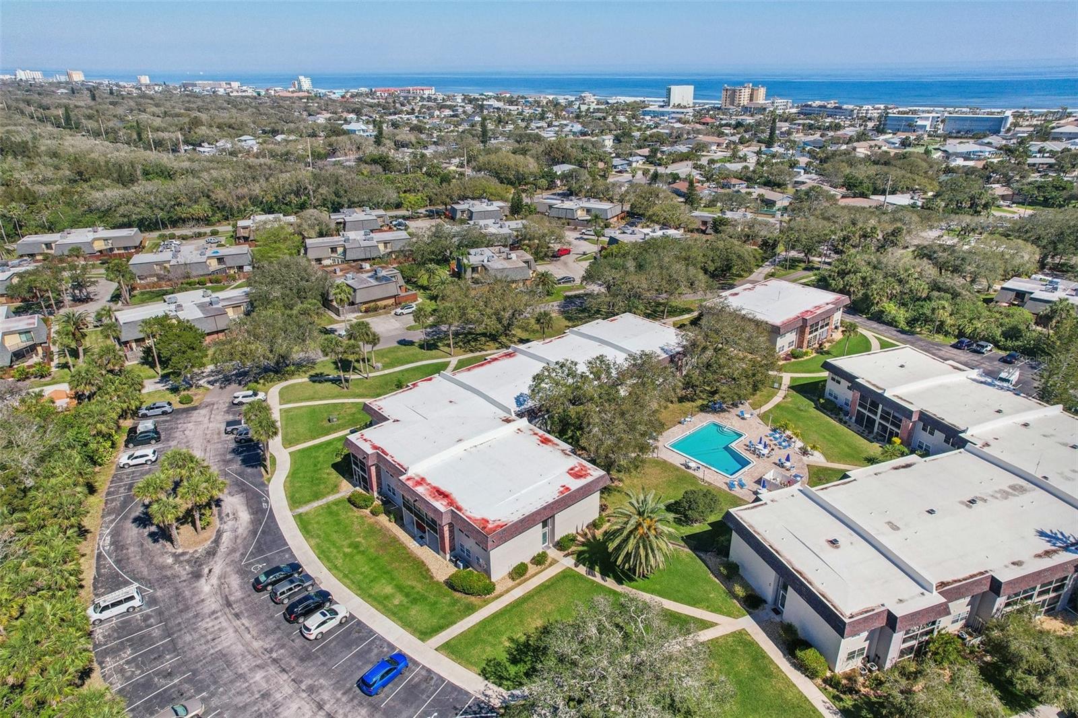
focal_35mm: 22
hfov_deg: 78.6
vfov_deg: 57.2
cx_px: 539
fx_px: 659
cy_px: 359
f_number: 2.8
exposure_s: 1/4000
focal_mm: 8.4
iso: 150
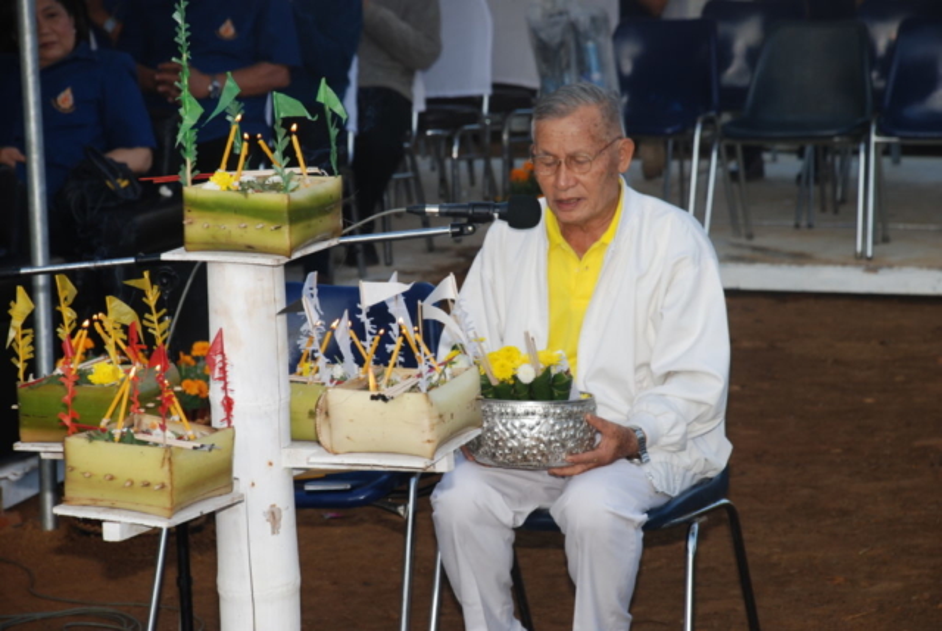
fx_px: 3931
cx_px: 471
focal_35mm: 150
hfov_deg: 13.7
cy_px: 316
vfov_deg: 9.2
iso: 200
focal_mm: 100
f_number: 6.3
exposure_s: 1/160
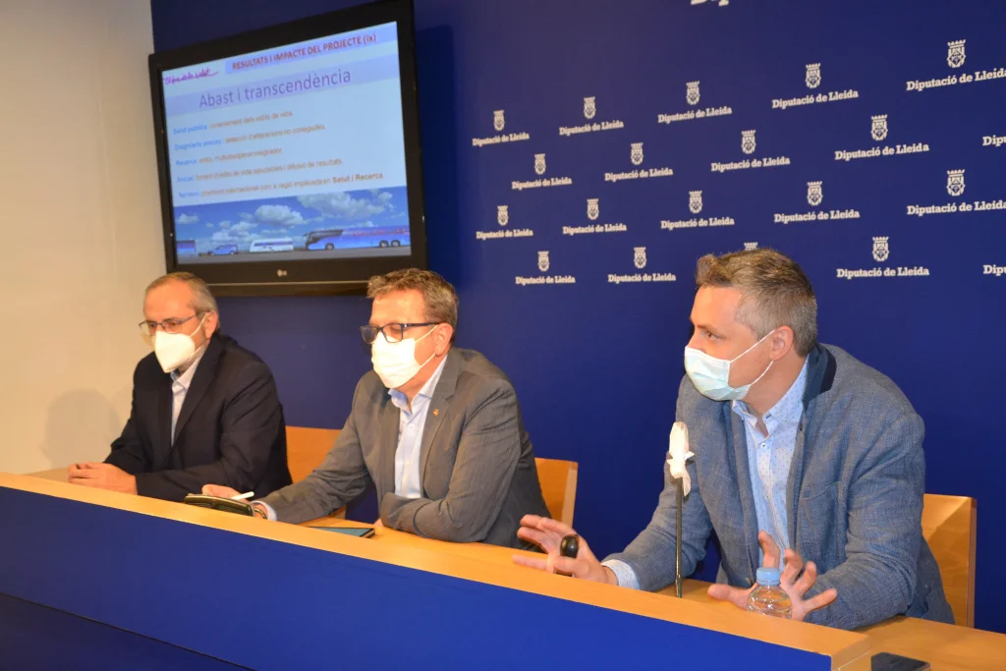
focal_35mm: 45
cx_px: 503
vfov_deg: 29.9
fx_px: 1258
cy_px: 336
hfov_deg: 43.6
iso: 1600
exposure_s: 1/60
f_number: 4.2
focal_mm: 30
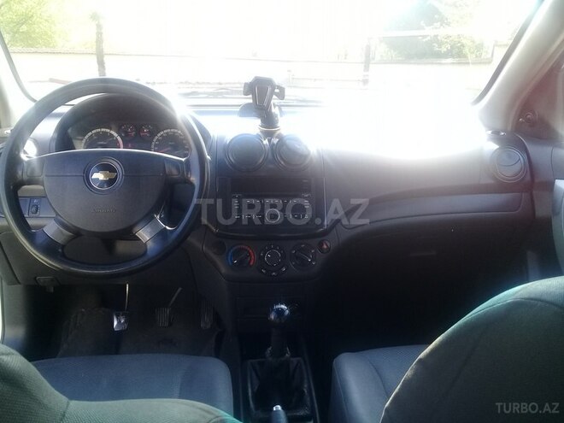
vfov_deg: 45.4
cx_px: 282
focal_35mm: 31
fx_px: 505
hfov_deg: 58.4
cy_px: 212
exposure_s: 1/100
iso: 50
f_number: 2.2
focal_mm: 3.3
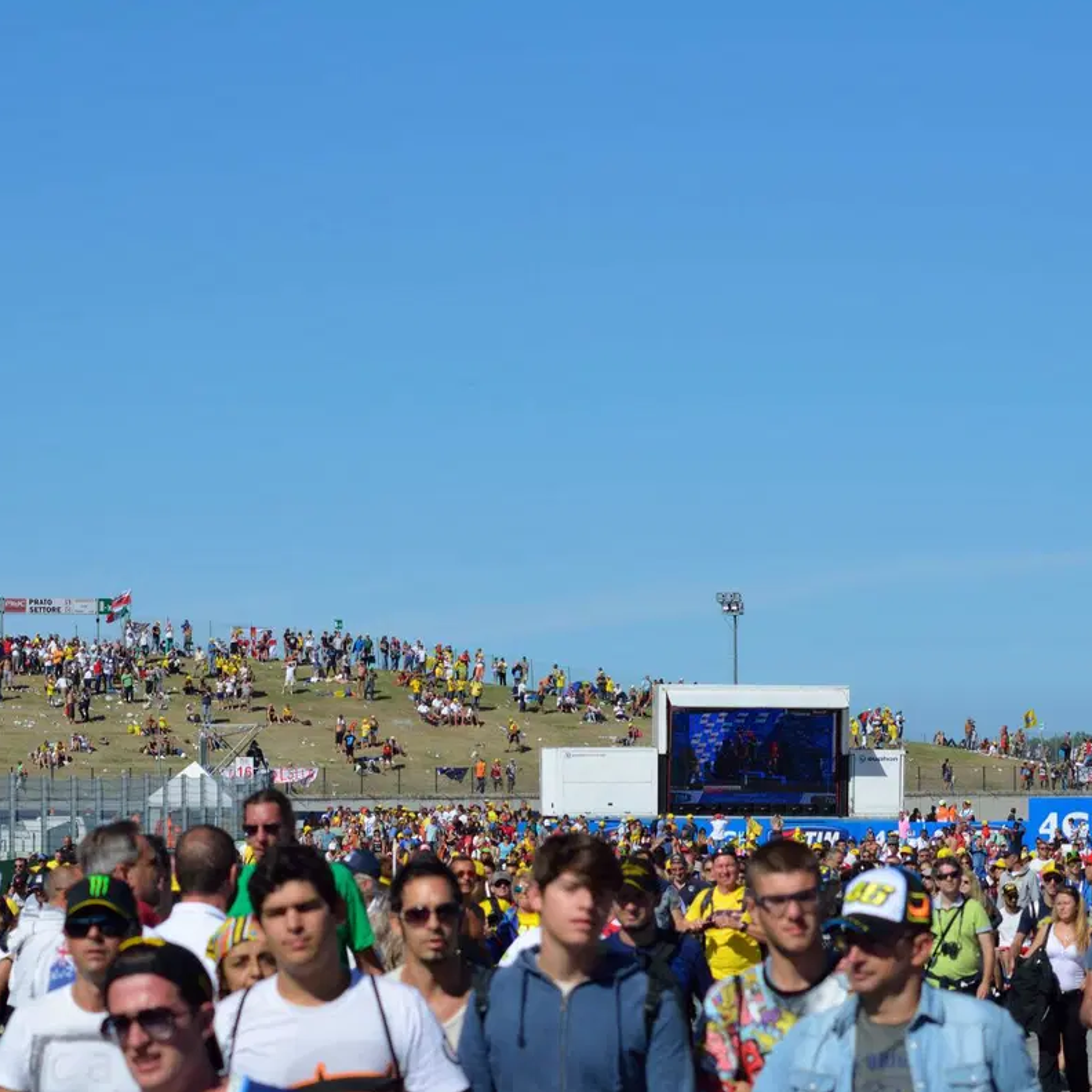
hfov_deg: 12.9
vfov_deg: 12.9
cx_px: 535
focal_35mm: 135
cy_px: 545
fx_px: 4818
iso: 320
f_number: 8
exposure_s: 1/2000
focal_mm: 70
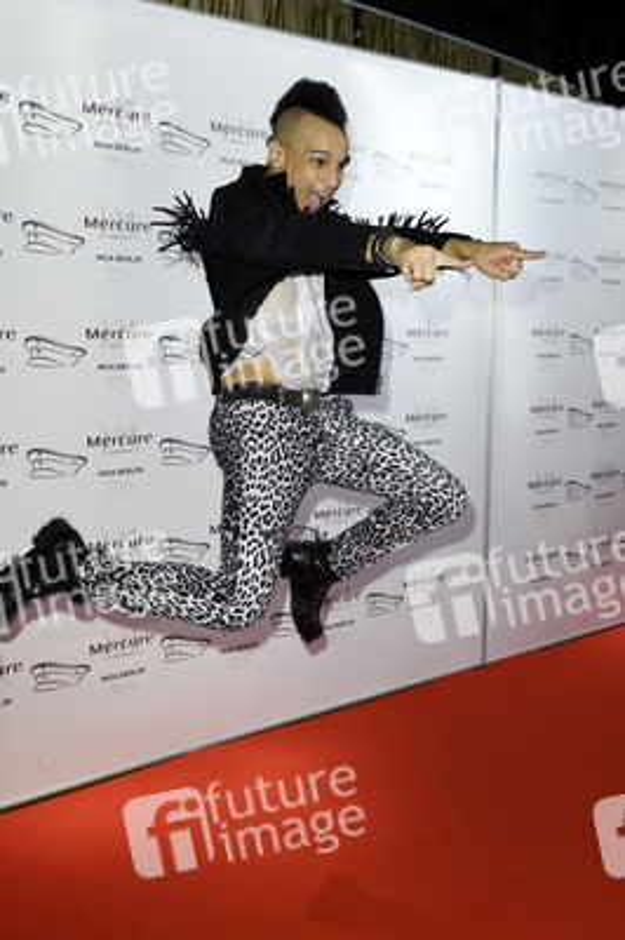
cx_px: 312
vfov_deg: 54.5
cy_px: 470
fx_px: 913
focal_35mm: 35
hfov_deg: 37.8
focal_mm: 35
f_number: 5.6
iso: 640
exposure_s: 1/160
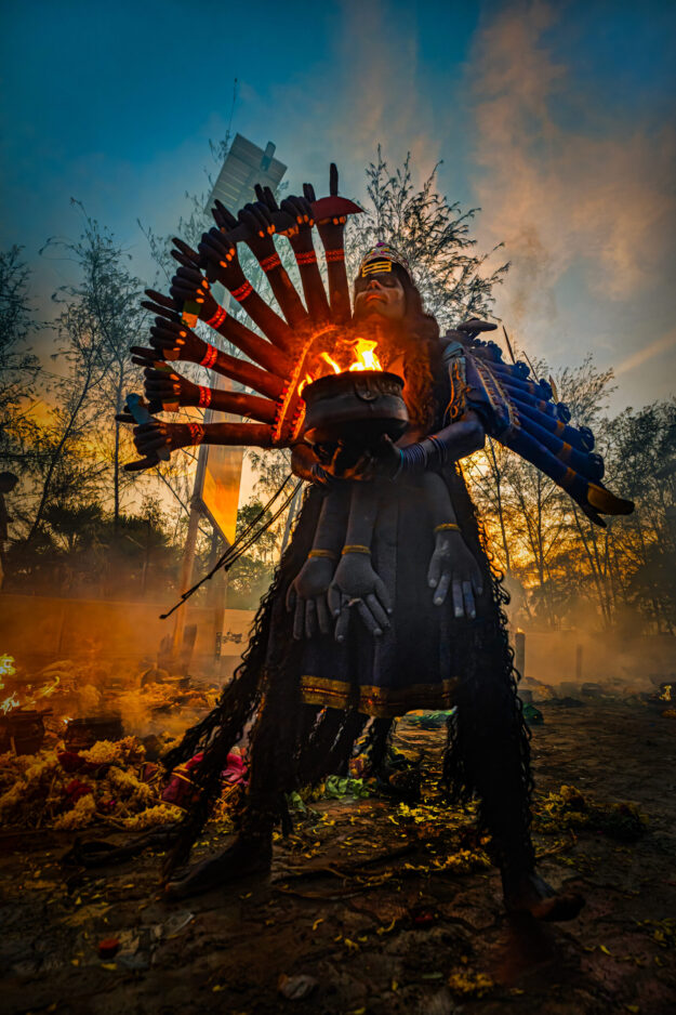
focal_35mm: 14
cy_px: 508
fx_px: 394
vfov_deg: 104.3
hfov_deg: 81.2
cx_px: 338
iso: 3200
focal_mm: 14
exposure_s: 1/500
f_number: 4
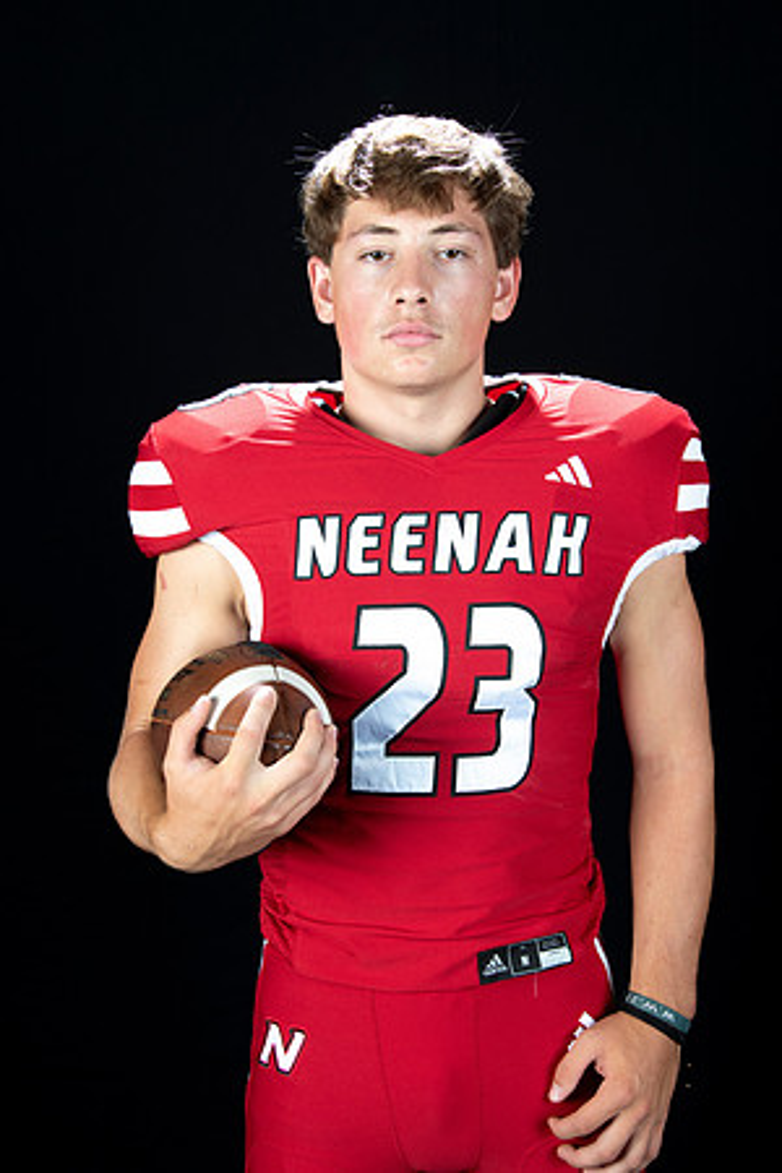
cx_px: 391
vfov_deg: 35.6
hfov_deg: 24.2
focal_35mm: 56
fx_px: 1825
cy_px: 586
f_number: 9
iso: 320
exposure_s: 1/160
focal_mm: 56
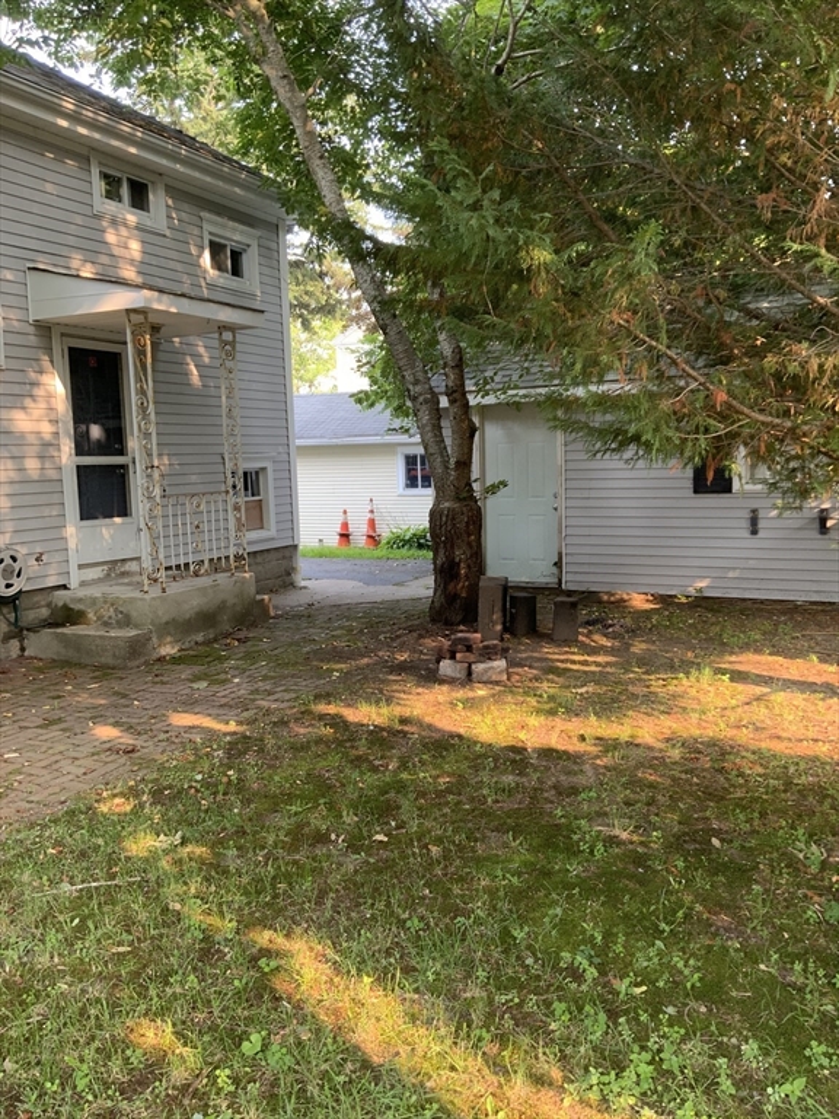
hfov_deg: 48.2
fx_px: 937
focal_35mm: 29
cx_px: 420
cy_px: 560
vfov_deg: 61.7
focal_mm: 3
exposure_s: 1/122
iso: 50
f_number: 1.8
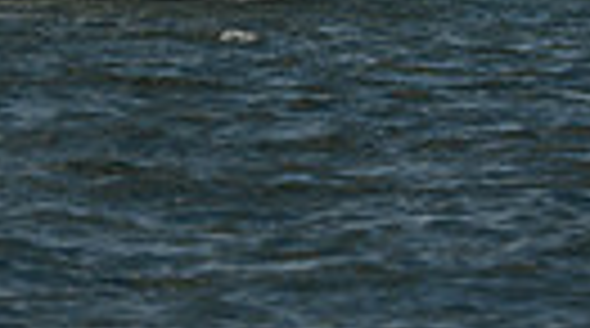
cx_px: 38
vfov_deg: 1.3
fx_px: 14532
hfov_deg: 2.3
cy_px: -840
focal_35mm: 931
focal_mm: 200
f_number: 8
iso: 200
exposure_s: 1/1000
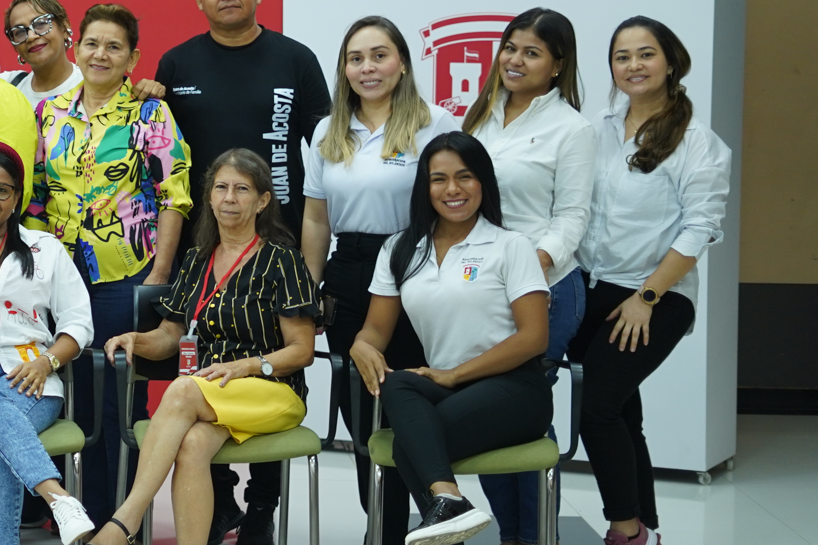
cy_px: 156
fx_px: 2908
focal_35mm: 128
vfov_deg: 10.7
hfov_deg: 15.3
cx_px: -220
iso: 500
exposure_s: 1/200
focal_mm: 50
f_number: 1.8
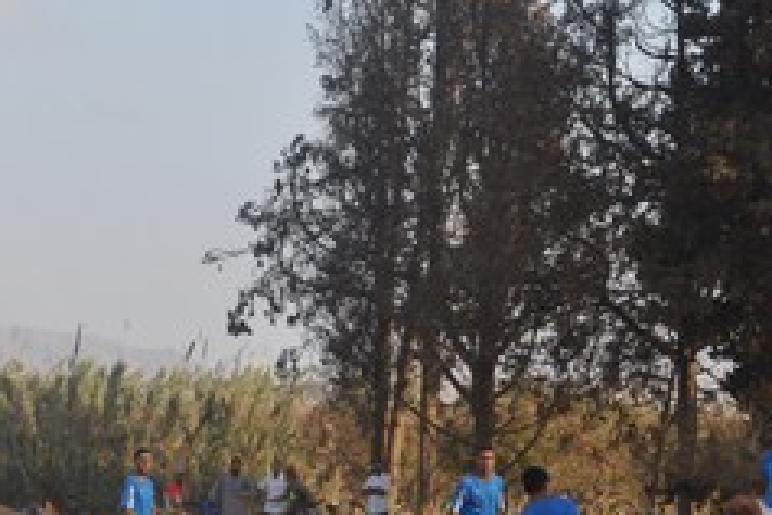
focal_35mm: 222
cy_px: 360
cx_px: 511
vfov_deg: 6.2
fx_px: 4768
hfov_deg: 9.3
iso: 200
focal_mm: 55
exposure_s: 1/200
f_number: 10
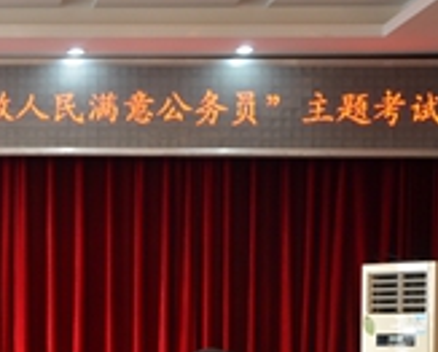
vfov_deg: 14.0
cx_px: -24
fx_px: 1395
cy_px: 421
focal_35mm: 107
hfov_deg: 17.3
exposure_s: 1/60
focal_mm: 25
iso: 720
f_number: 4
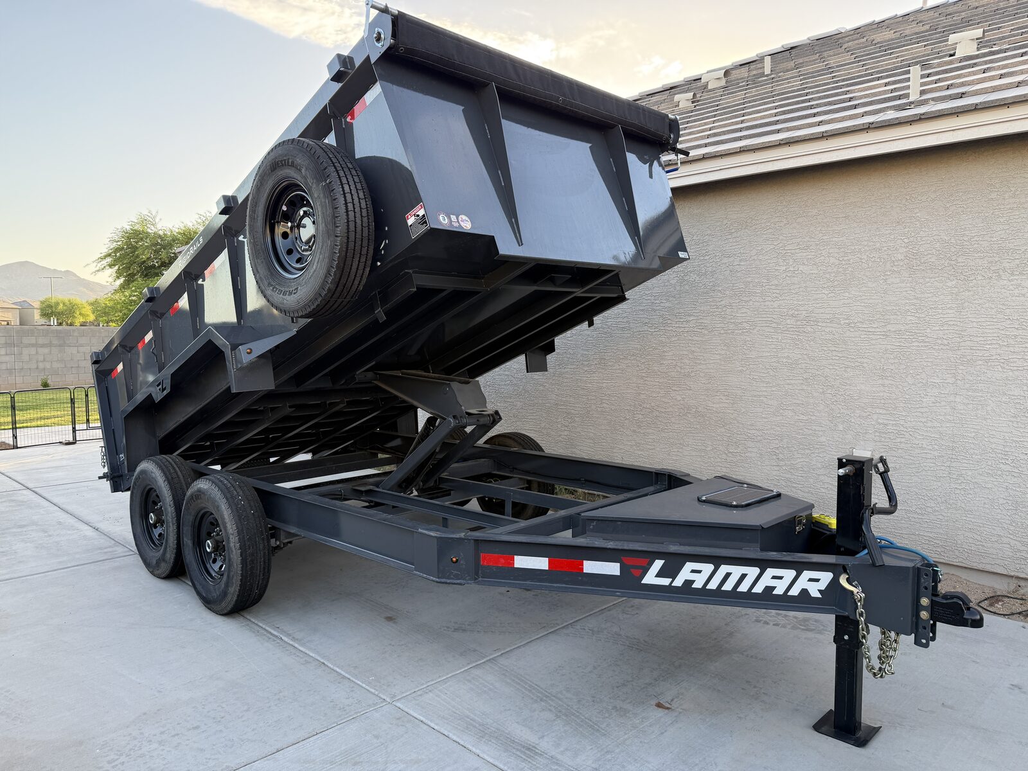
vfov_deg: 56.8
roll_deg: +0.4
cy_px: 386
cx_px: 514
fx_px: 713
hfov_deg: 71.6
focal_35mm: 24
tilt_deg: -4.1
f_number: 1.78
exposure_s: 1/365
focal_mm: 6.76
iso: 100
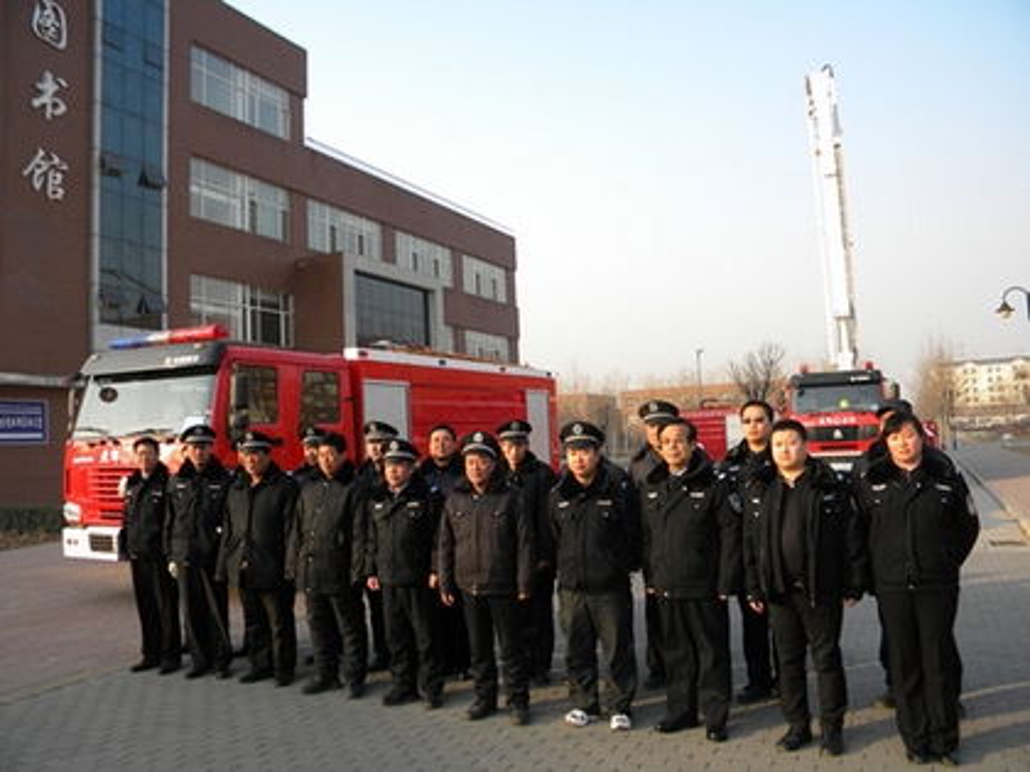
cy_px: 386
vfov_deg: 49.7
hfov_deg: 63.4
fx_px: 833
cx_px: 515
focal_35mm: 28
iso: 80
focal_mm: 5
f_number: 3.5
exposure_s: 1/234
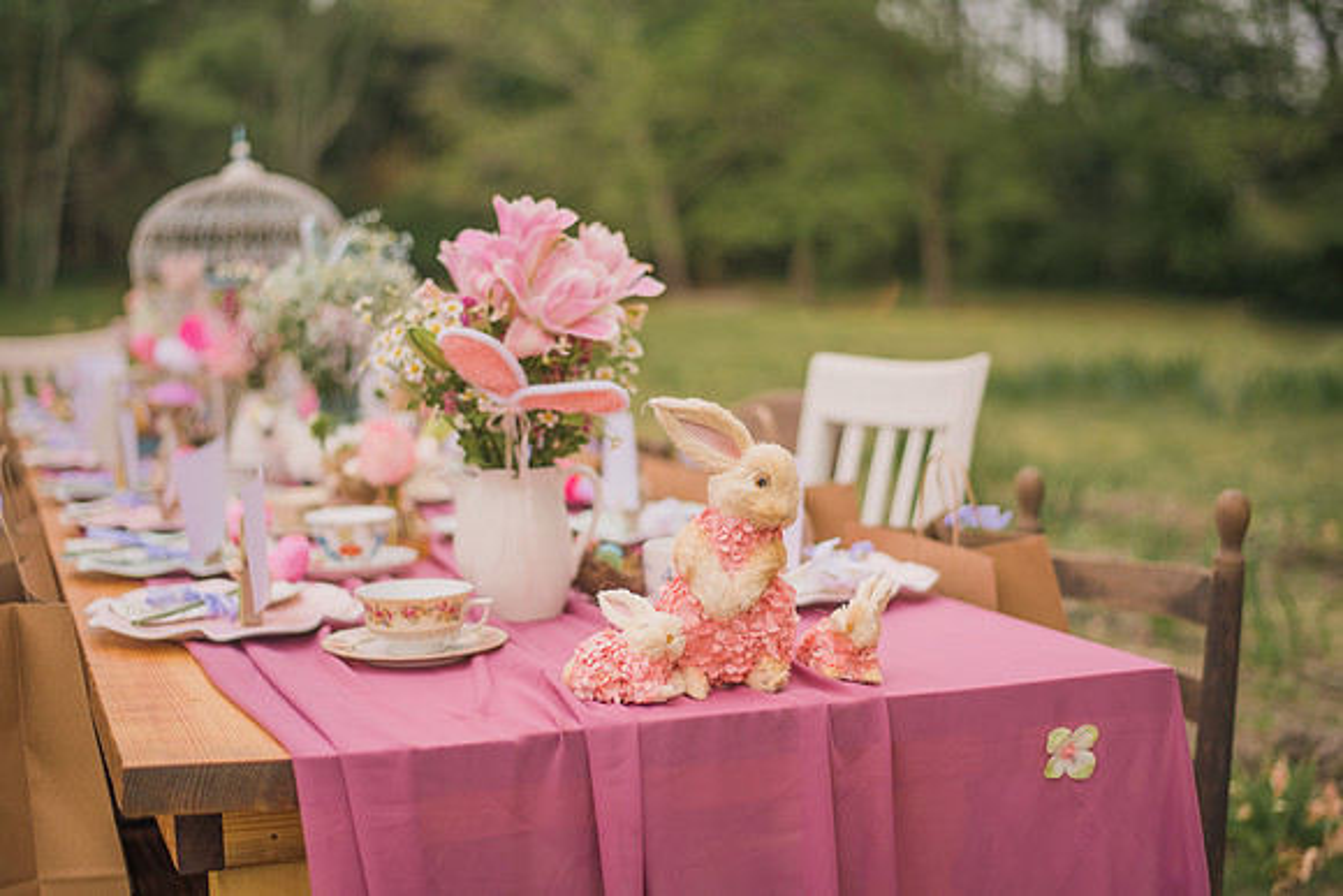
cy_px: 448
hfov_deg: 39.6
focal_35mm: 50
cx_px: 672
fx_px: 1866
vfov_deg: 27.0
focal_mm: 50
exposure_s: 1/1250
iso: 100
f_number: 2
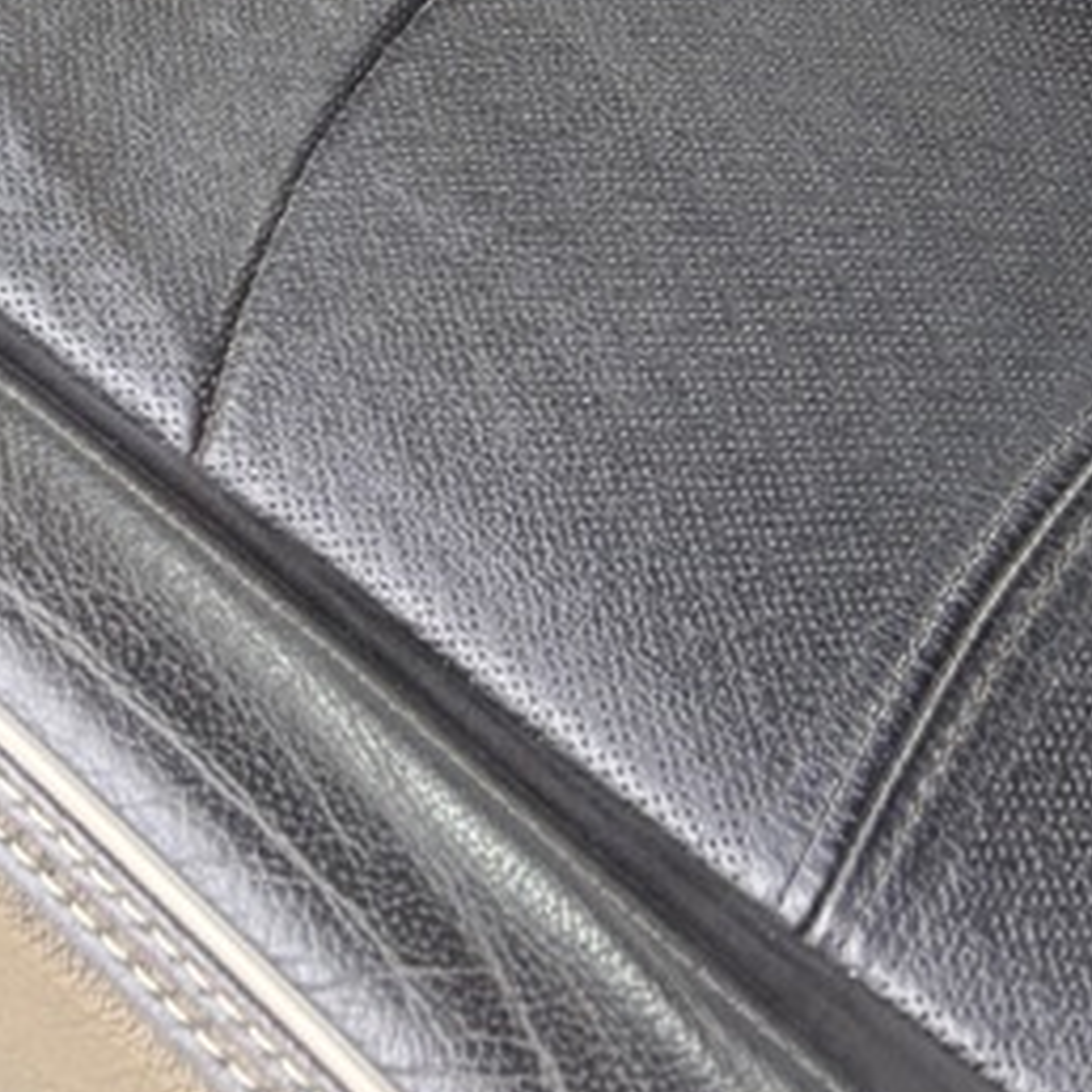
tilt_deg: -25.8
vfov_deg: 12.8
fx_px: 4069
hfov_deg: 14.9
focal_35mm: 114
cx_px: -93
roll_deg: -2.6
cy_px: -1282
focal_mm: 5.96
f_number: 1.6
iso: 64
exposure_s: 1/243
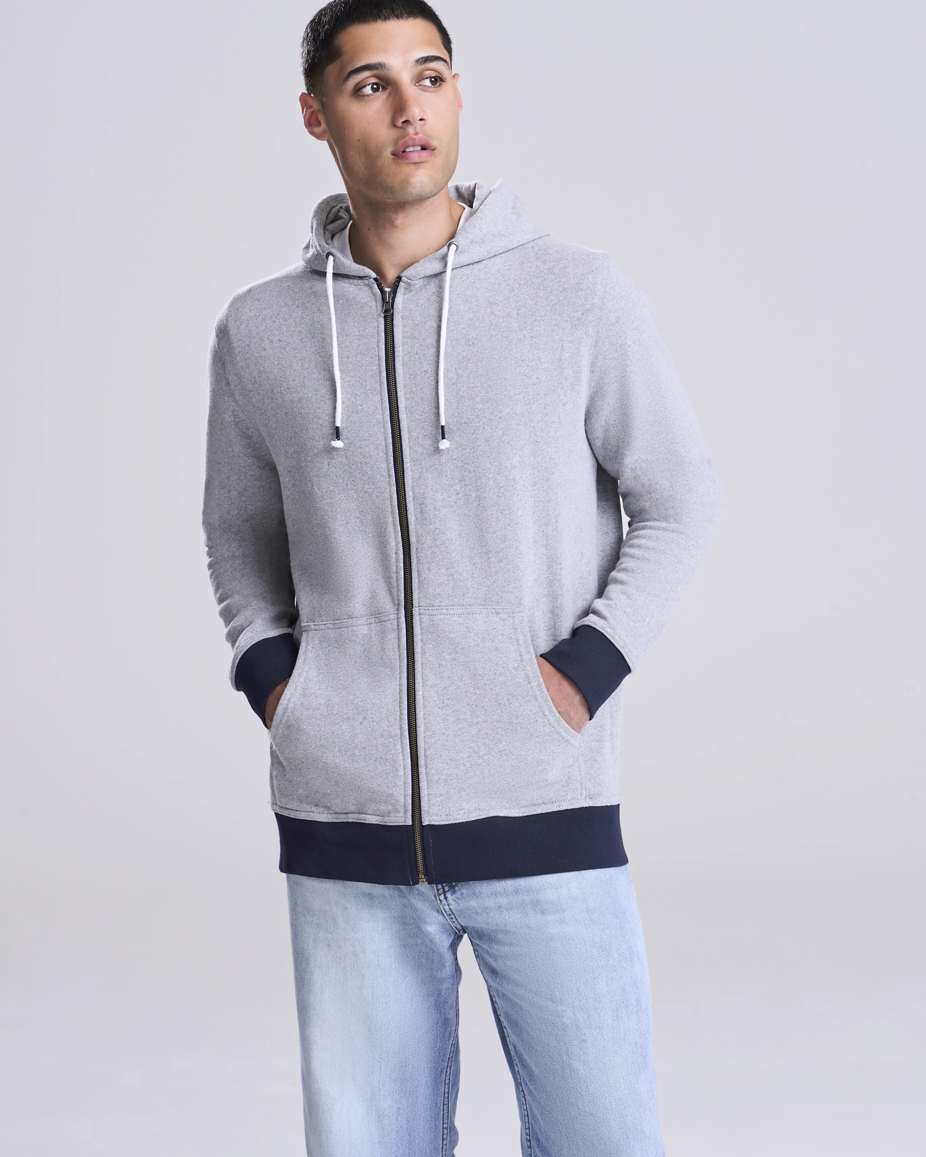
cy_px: 513
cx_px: 463
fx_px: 4077
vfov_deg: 16.2
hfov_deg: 13.0
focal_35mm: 119
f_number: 10
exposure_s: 1/160
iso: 400
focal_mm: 105
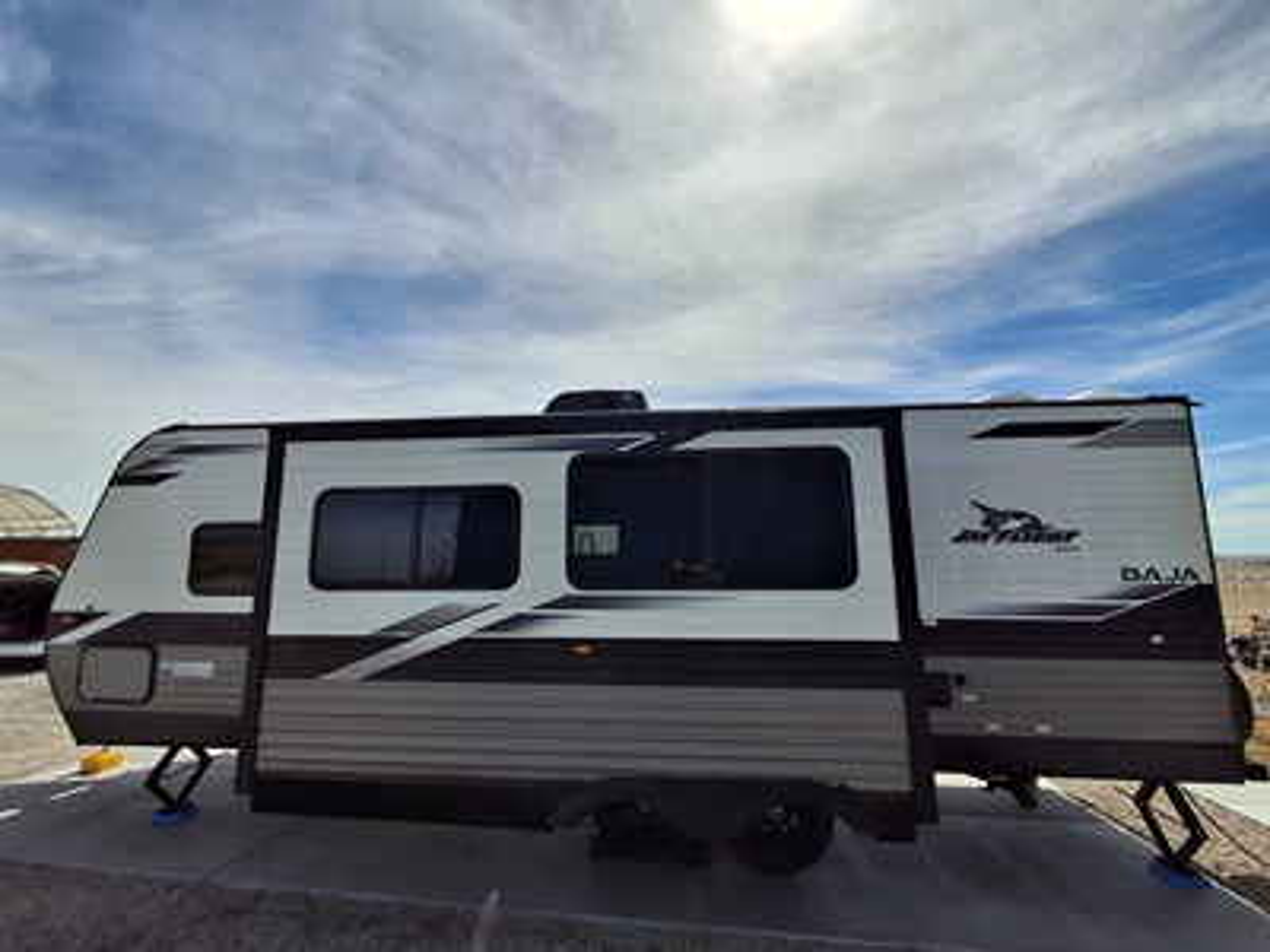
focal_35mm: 16
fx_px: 587
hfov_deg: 94.5
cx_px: 635
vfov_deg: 78.1
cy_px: 476
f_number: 2.2
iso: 40
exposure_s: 1/4065
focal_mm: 1.64
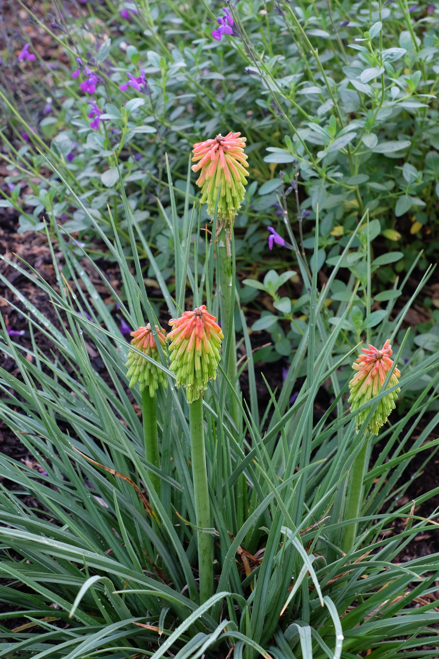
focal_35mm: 94
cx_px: 220
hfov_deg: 14.6
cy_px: 330
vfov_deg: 21.7
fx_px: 1719
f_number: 7.1
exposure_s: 1/20
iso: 800
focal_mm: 62.4
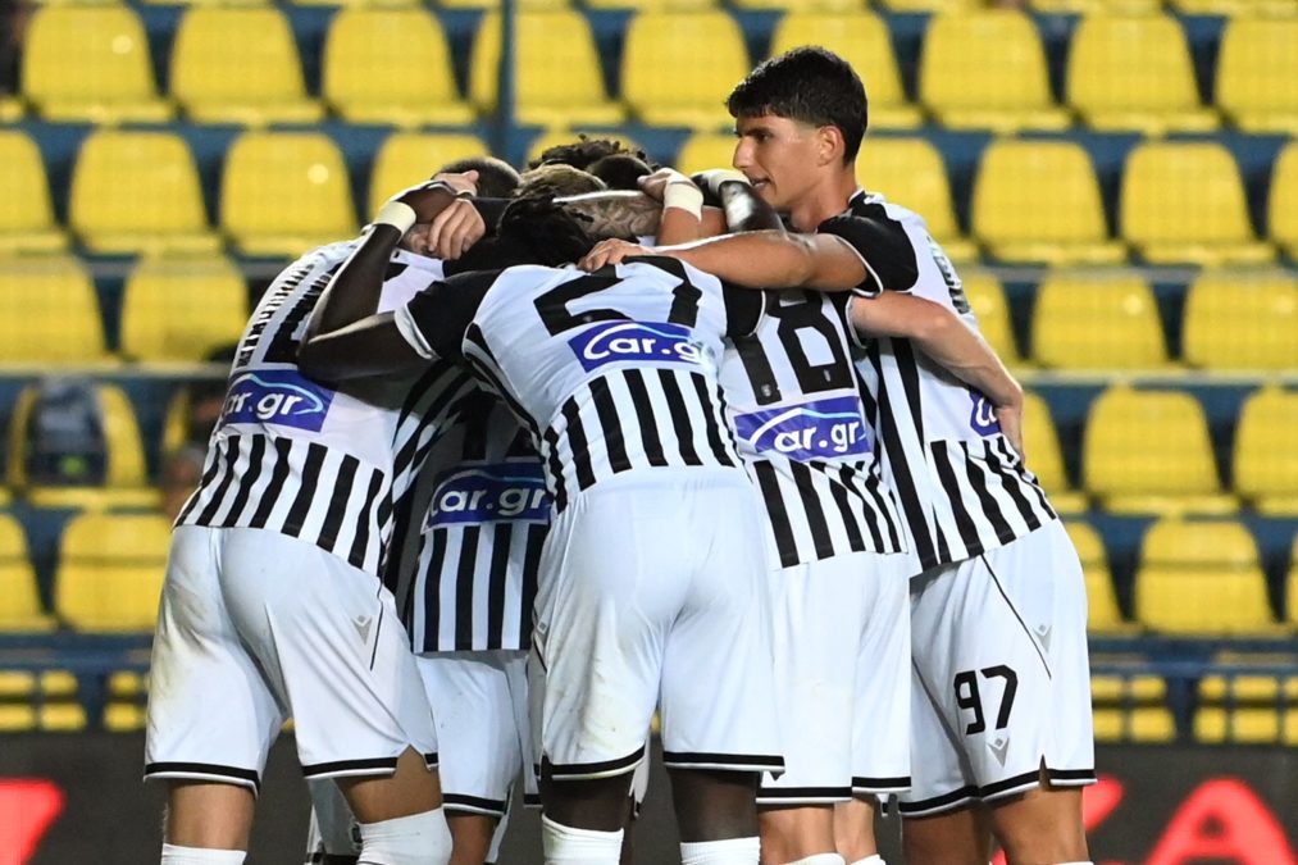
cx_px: 649
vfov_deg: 7.6
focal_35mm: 180
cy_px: 432
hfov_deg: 11.4
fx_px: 6489
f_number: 2.8
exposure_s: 1/1000
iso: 4000
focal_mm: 180
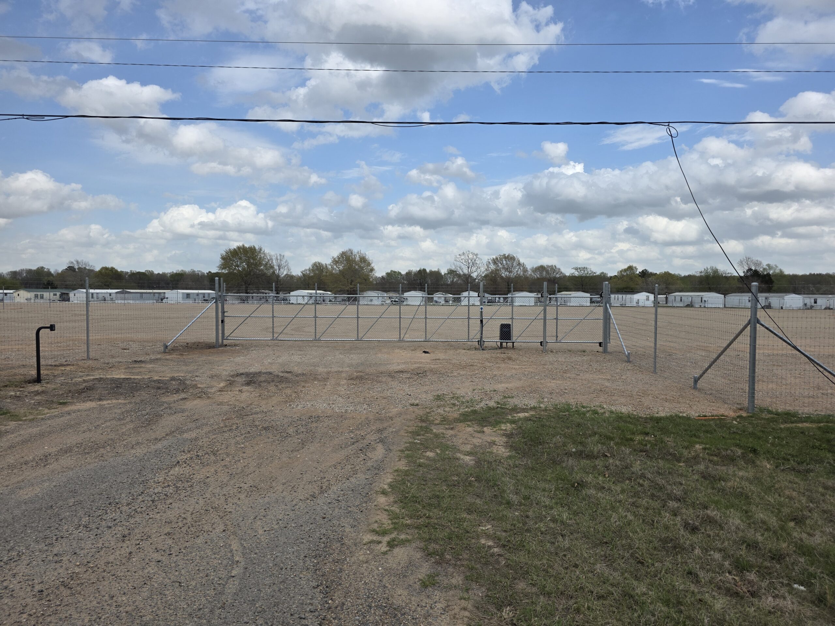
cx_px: 418
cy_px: 313
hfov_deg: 73.9
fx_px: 555
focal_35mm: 23
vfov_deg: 58.9
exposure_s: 1/7061
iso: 80
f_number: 1.7
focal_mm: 6.3
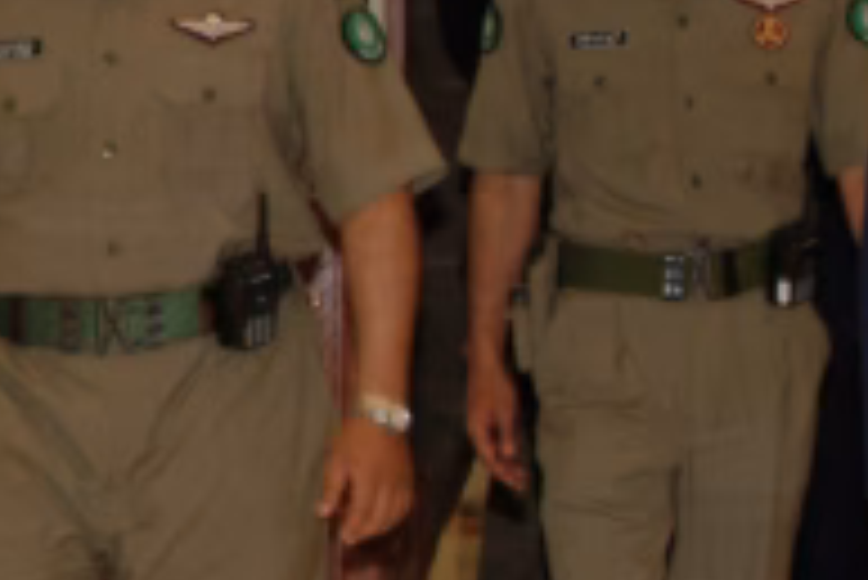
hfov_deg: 6.1
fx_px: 8059
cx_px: 1403
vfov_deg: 4.1
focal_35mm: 334
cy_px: 121
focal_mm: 56
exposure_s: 1/60
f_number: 5.6
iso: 400
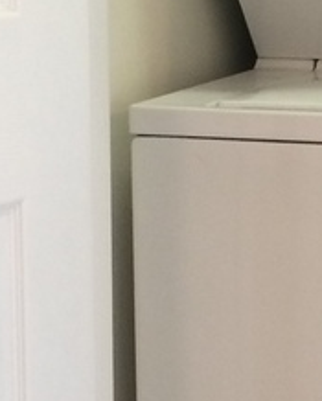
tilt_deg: -9.5
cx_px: 328
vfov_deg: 13.7
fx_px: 1664
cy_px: 167
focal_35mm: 140
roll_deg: +1.2
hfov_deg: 10.9
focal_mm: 4.15
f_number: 2.2
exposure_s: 1/30
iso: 100
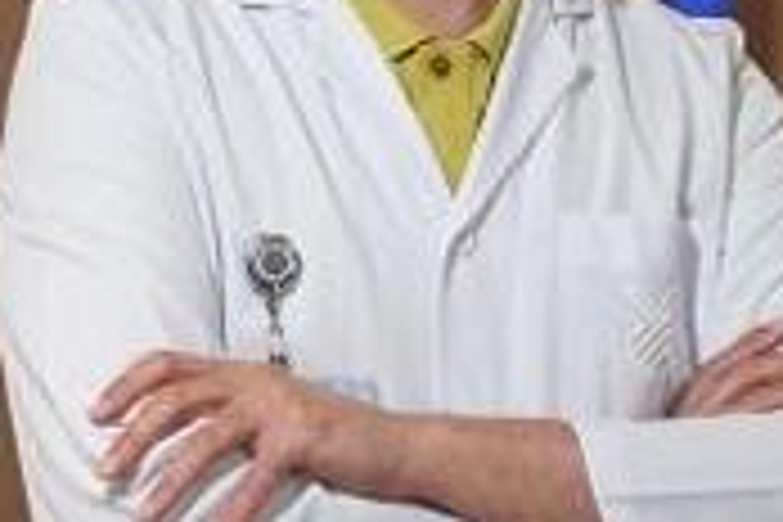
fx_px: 5372
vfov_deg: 5.6
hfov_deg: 8.3
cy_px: 63
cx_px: 394
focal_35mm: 247
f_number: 2.8
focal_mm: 70
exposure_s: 1/50
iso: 320
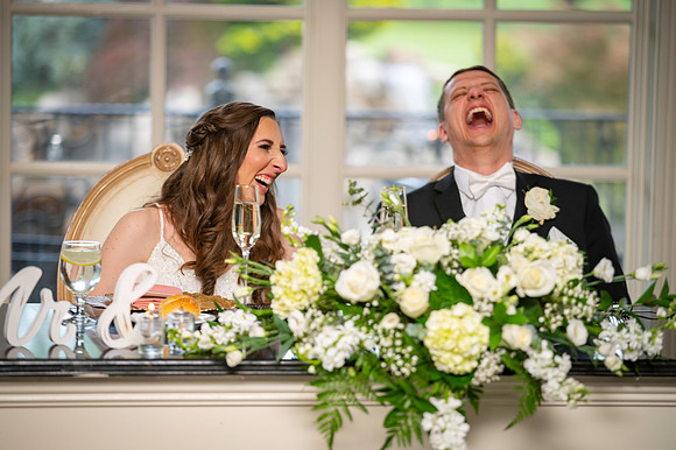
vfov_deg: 8.7
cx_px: 338
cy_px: 225
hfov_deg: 13.0
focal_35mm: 158
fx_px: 2969
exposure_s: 1/125
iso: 640
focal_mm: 145
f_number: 2.8
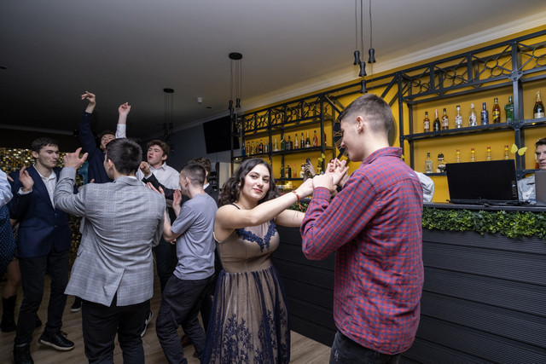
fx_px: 303
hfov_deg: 84.0
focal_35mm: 20
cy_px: 182
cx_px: 273
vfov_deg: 62.0
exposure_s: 1/200
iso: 500
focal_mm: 13
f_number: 2.2
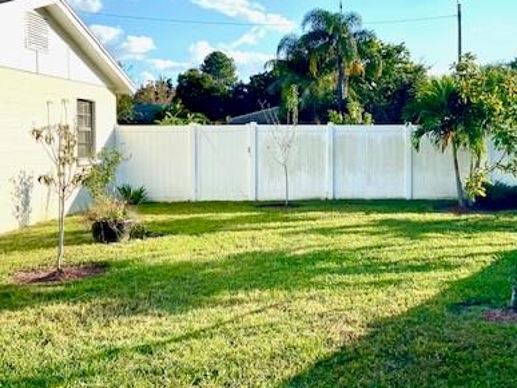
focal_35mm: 43
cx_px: 342
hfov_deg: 43.3
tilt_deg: -1.8
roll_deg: +0.5
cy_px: 155
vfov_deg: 33.5
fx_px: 642
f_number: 1.8
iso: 32
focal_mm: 4.25
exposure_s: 1/2967
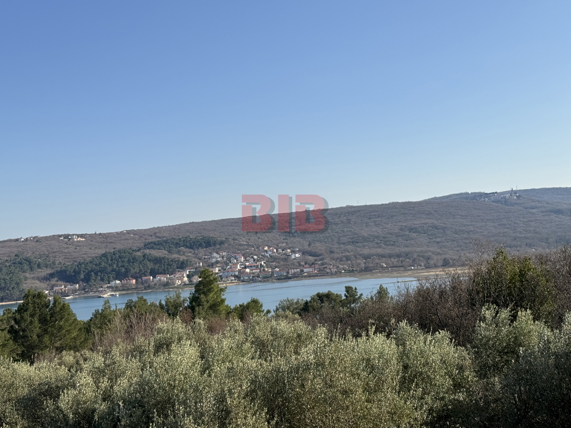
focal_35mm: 48
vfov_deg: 30.3
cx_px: 286
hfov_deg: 39.7
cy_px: 214
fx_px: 792
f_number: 1.78
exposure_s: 1/4608
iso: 64
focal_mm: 6.76
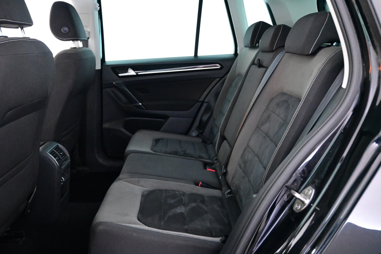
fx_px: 325
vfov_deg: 42.6
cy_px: 127
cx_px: 190
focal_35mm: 31
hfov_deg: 60.7
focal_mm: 20.5
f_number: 3.8
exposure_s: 1/30
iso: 6400
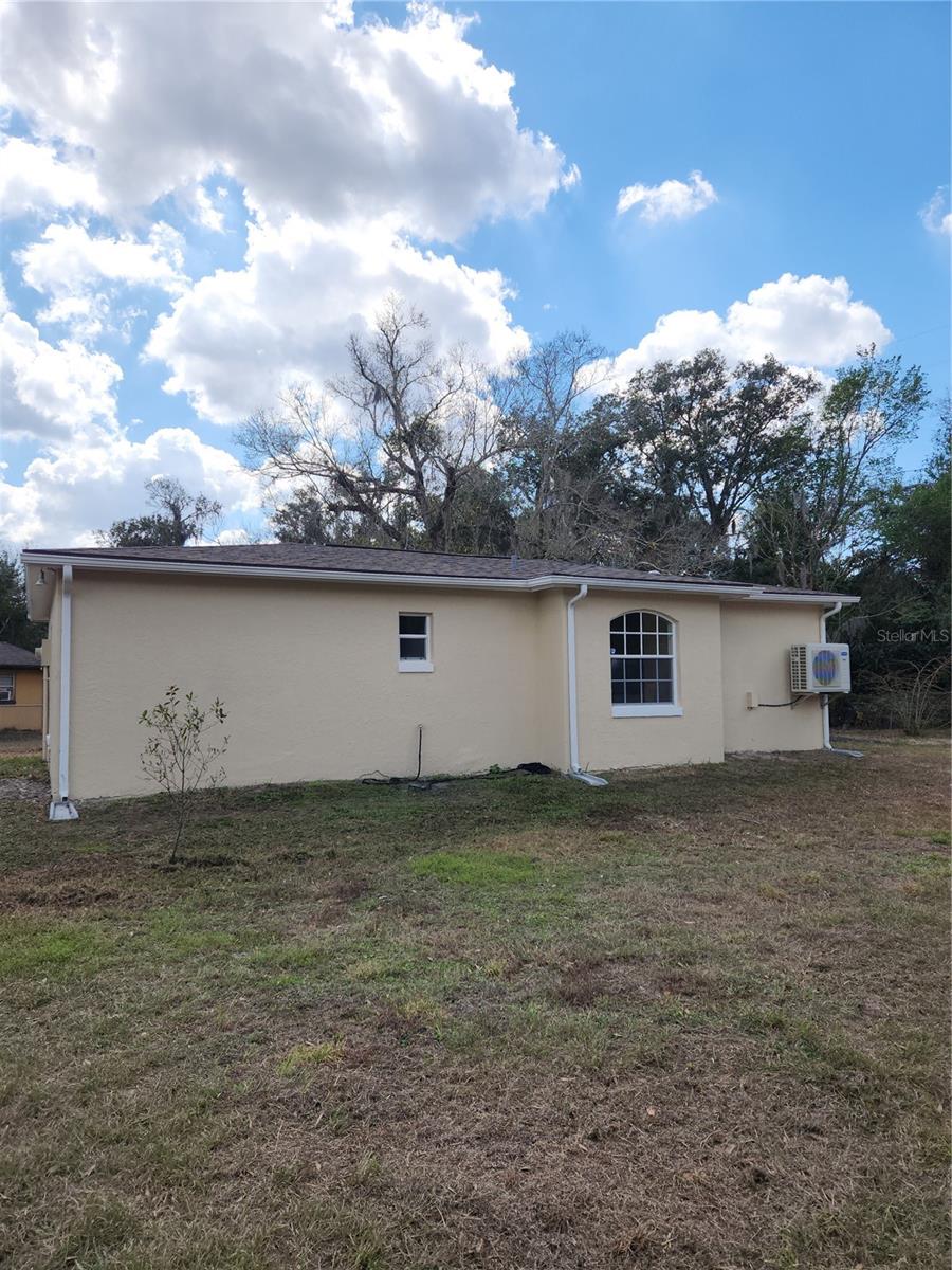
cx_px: 476
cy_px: 635
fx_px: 843
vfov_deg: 73.9
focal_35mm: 23
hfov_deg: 58.9
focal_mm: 5.4
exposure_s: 1/1559
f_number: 1.8
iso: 20
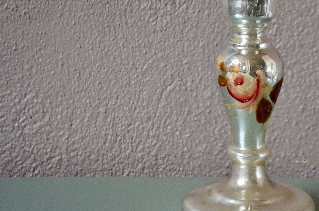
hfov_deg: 20.7
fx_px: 867
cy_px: 85
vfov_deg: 13.9
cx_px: 242
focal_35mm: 98
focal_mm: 42
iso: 1250
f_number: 5.3
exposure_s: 1/100
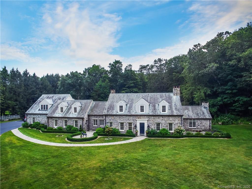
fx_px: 146
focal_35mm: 20
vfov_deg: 65.9
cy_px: 94
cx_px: 126
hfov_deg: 81.8
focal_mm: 3.61
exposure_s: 1/400
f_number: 2.8
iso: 200
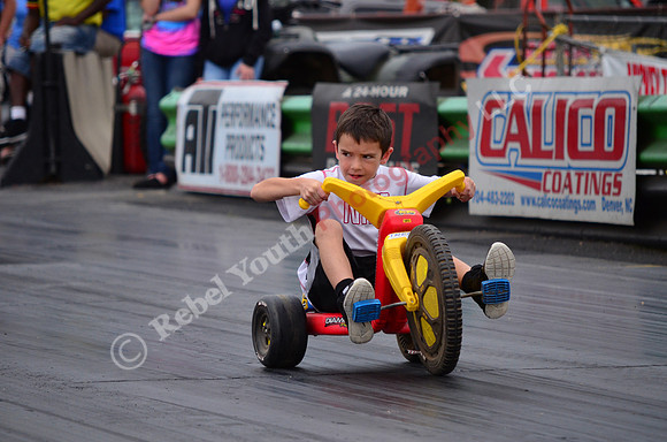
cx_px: 334
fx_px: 5546
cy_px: 221
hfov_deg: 6.9
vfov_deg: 4.6
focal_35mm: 300
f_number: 5.6
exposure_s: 1/2000
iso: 1000
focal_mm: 200
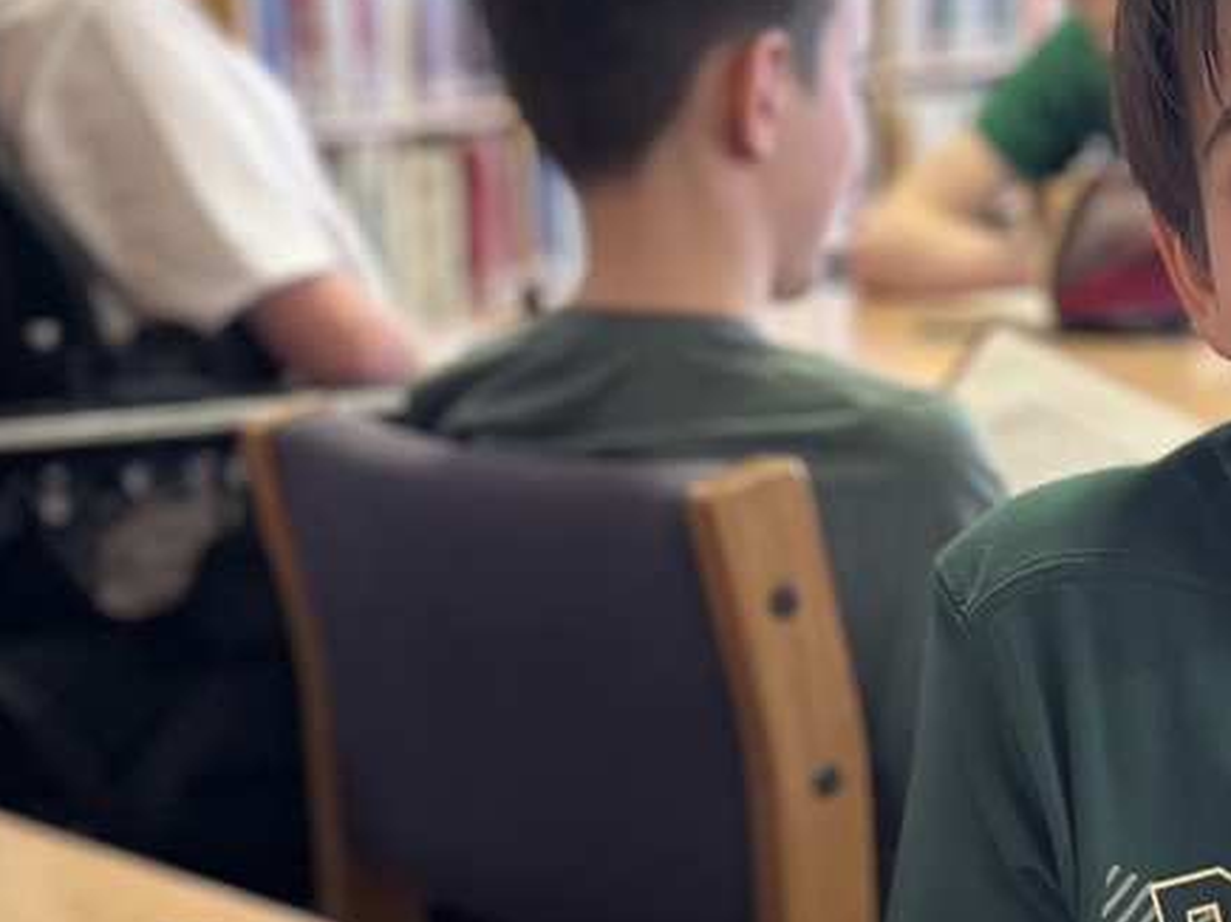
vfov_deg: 13.1
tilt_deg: -10.0
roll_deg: +0.4
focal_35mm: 113
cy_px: 707
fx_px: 4017
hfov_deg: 17.2
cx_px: 1061
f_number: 1.78
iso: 320
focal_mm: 6.86
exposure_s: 1/40
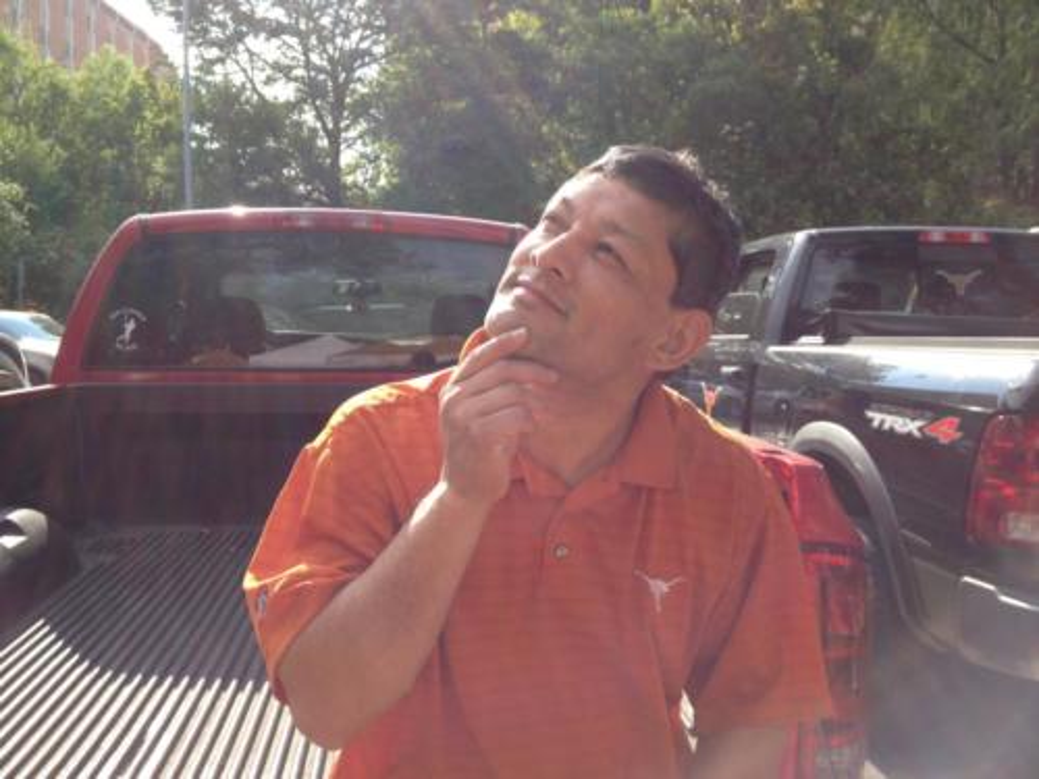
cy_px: 390
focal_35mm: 35
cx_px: 520
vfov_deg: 40.7
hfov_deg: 52.6
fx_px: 1051
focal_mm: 4.28
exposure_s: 1/649
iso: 64
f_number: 2.4
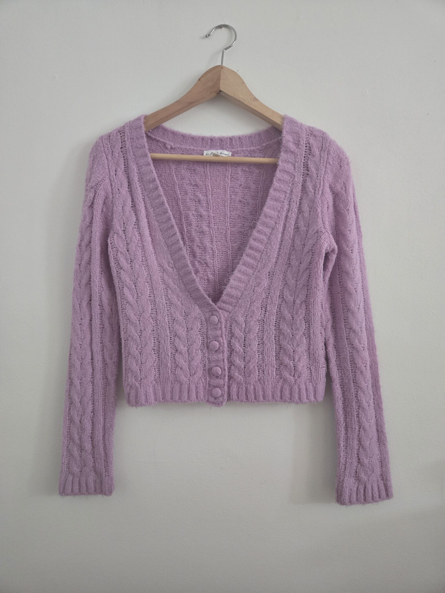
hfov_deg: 58.9
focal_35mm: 23
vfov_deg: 73.9
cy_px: 296
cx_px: 222
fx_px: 394
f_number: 1.8
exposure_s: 1/60
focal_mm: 5.4
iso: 640
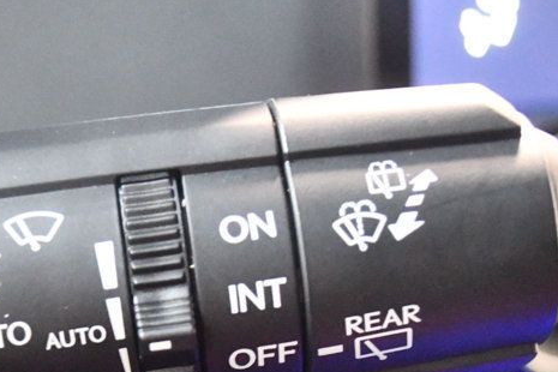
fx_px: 1534
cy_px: 406
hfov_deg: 20.4
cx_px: 137
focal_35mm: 99
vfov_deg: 13.6
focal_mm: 30
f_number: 4.5
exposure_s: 1/15
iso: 12800
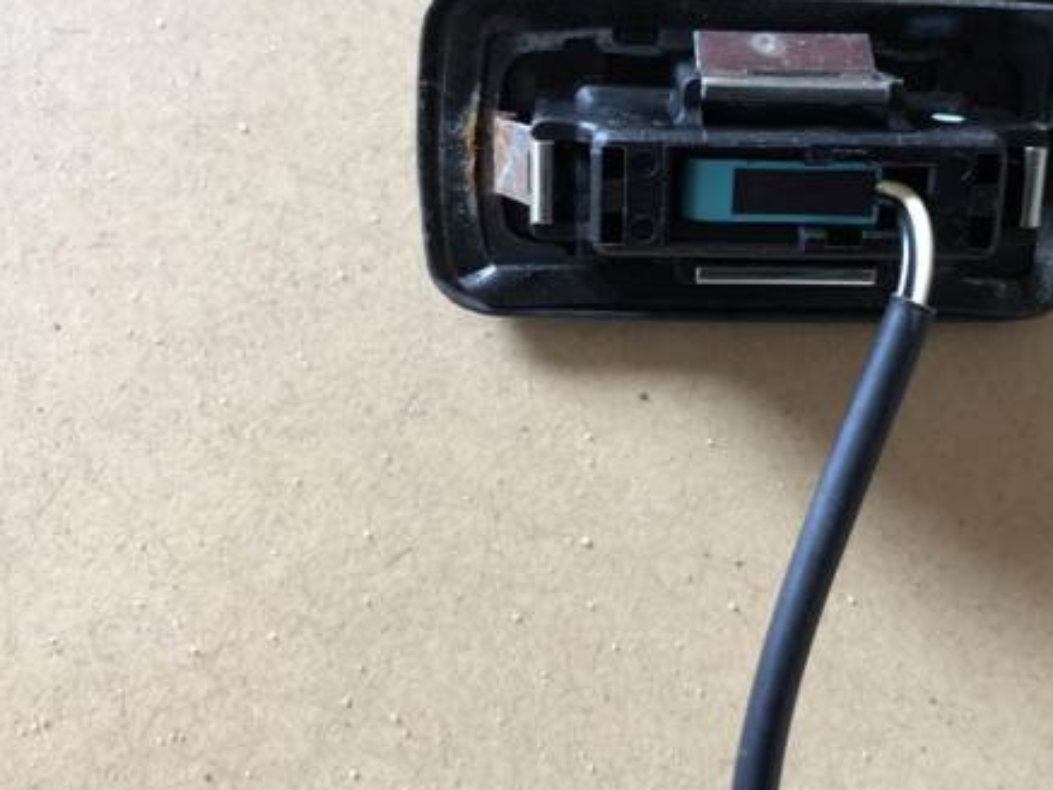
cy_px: 246
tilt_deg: -76.1
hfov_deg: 45.0
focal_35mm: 41
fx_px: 1248
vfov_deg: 34.7
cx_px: 708
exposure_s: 1/17
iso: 40
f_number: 1.8
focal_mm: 4
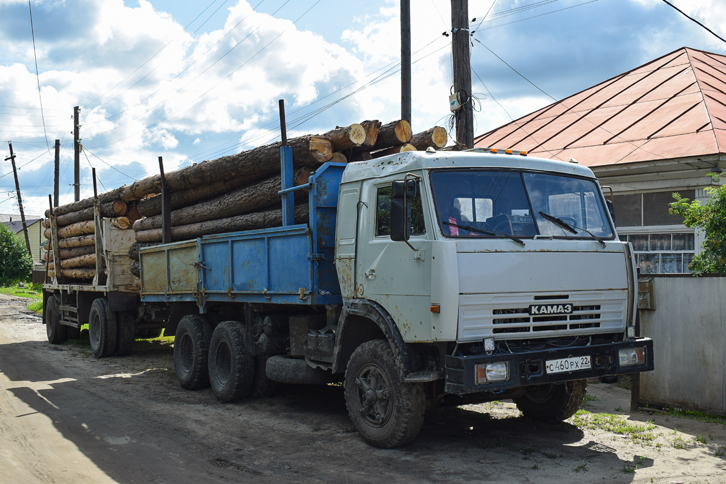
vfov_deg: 31.9
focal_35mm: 42
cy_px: 242
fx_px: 847
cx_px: 363
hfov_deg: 46.4
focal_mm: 28
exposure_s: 1/640
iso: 200
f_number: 6.3
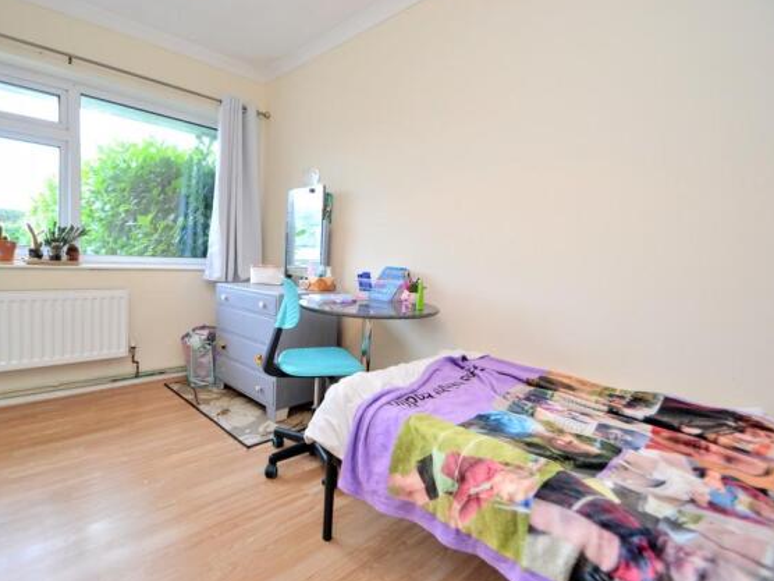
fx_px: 380
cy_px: 292
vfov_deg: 74.7
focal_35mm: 17
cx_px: 331
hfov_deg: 90.4
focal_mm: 10
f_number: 3.5
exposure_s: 1/60
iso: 720
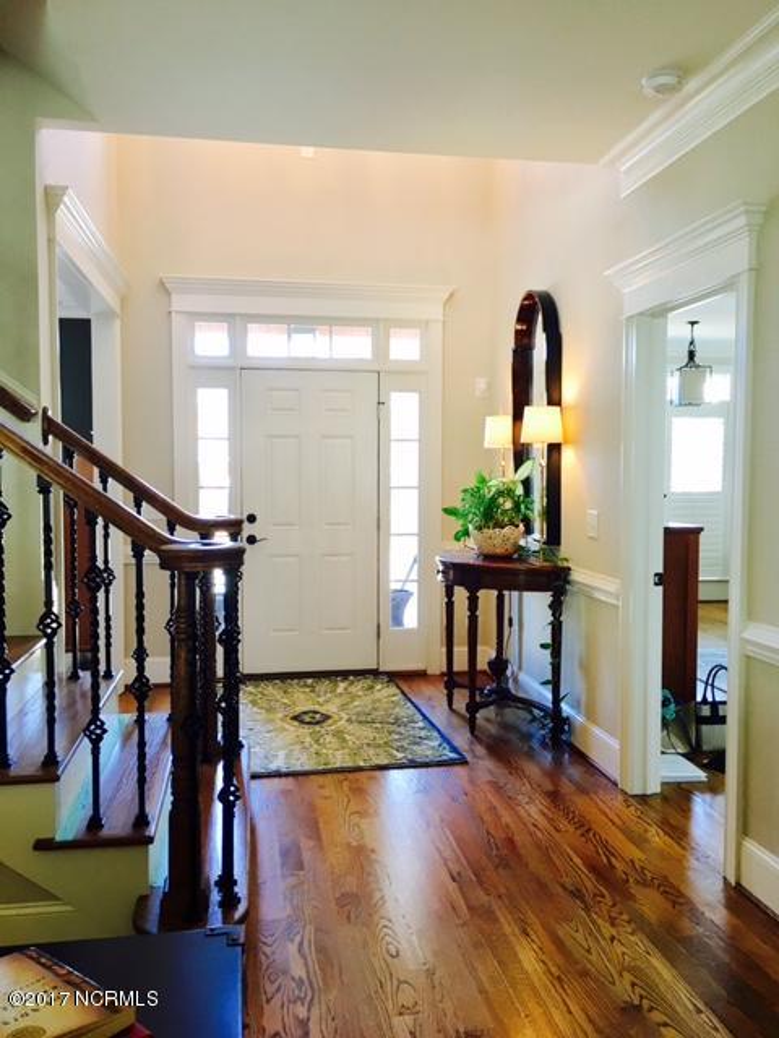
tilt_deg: -3.0
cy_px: 519
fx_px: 870
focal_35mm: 29
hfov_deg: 48.2
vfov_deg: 61.7
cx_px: 390
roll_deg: +0.0
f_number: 2.2
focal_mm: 4.15
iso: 80
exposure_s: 1/30
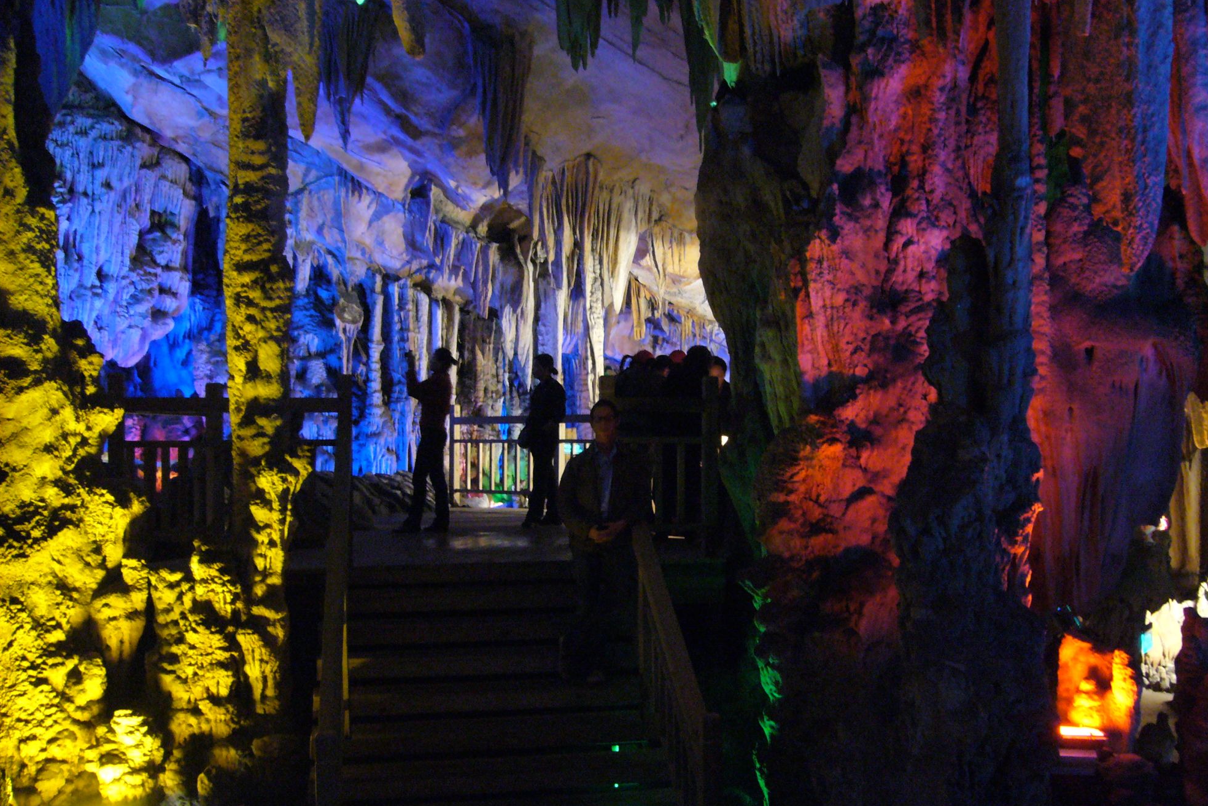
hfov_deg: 51.9
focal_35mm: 37
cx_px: 605
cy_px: 426
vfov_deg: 35.9
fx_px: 1241
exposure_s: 1/8
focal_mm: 5.8
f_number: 2.8
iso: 400
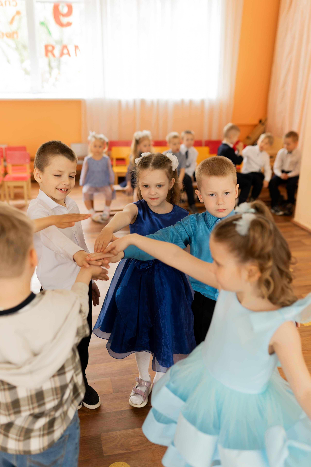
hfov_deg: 37.9
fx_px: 454
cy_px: 234
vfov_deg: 54.4
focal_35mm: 35
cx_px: 156
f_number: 2
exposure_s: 1/160
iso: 250
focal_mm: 35
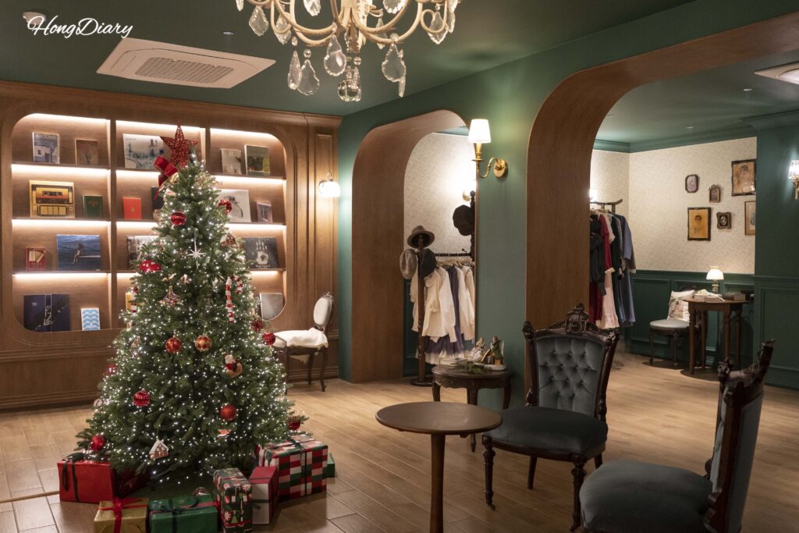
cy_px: 266
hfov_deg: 58.7
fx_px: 710
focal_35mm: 32
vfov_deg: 41.1
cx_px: 400
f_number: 4.5
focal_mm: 32
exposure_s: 1/160
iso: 4000
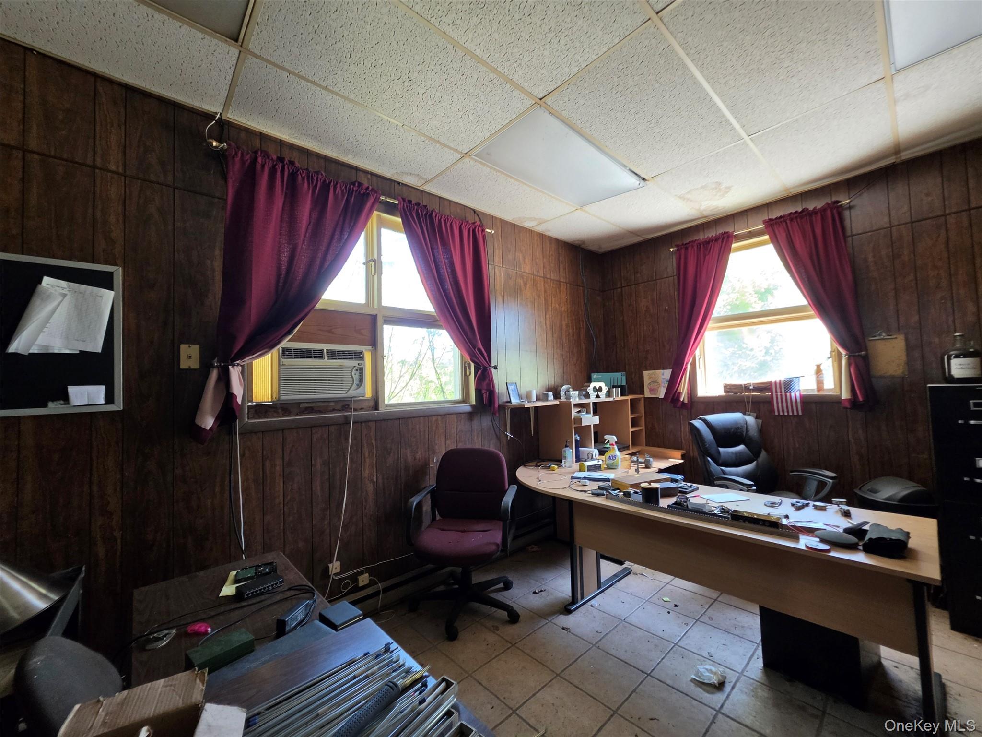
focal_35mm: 13
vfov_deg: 89.9
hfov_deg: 106.2
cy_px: 368
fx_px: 369
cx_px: 491
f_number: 1.9
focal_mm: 2.2
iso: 200
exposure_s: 1/60
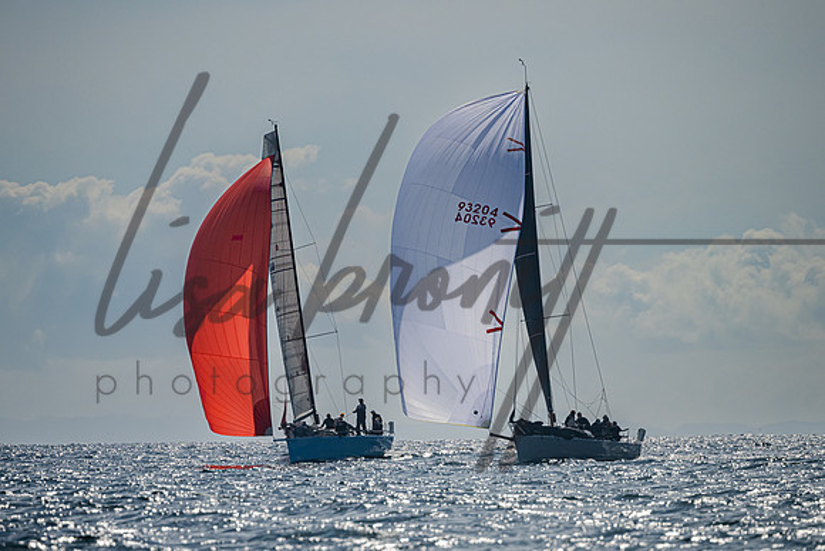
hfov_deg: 5.0
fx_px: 9435
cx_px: 420
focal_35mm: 412
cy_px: 256
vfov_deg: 3.3
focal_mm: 320
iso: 320
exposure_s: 1/8000
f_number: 6.3
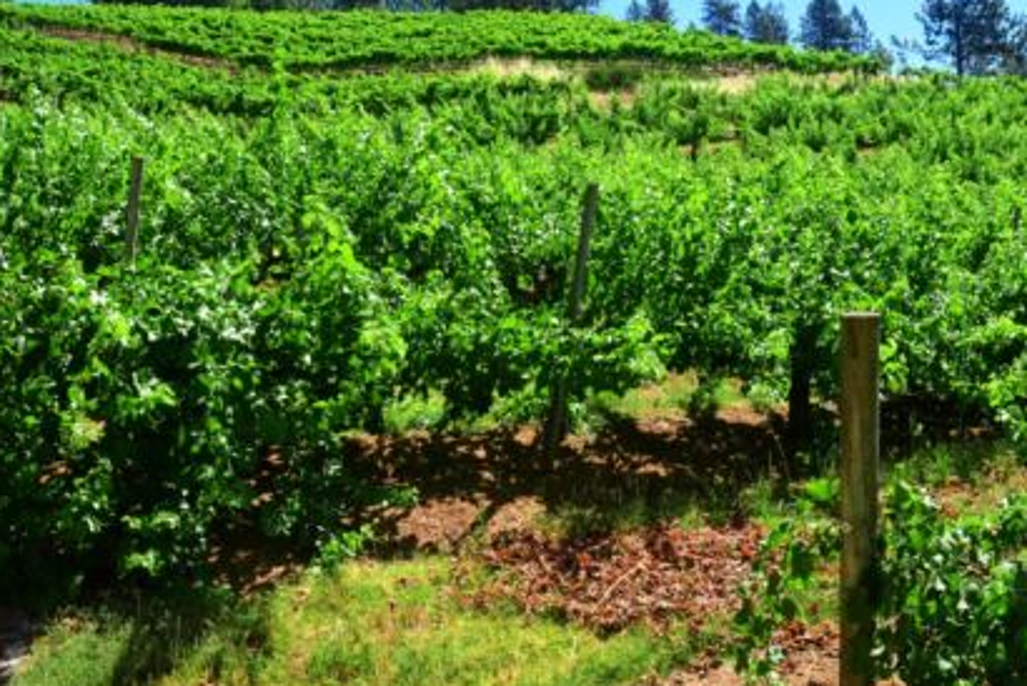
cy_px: 284
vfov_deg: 31.9
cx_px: 629
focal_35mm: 42
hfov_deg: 46.0
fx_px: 1199
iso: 200
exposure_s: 1/80
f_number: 16
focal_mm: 18
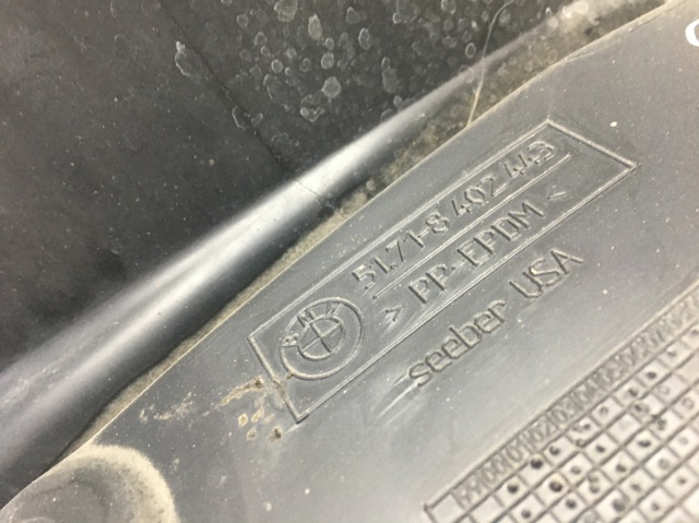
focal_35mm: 29
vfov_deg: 48.2
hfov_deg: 61.7
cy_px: 262
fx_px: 585
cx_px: 350
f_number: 2.2
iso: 160
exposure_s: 1/33
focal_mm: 4.15
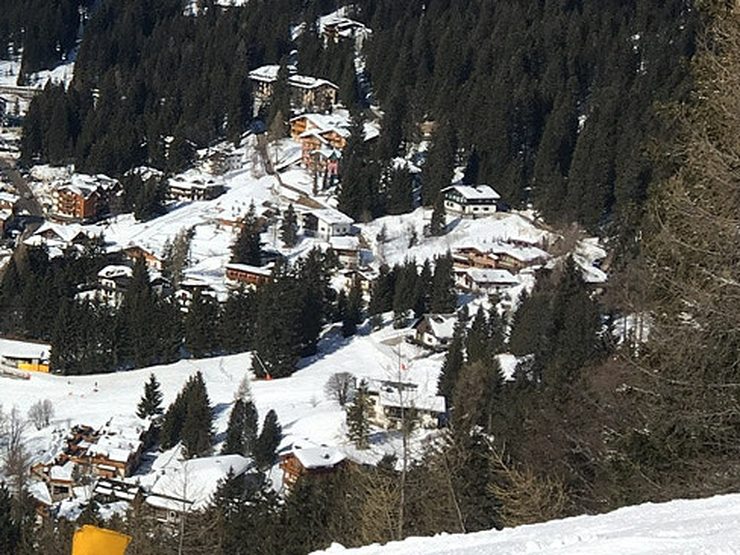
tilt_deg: -6.0
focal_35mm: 95
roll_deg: -2.1
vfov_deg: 15.4
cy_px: 58
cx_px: -435
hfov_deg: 18.0
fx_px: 2031
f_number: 2.2
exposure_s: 1/3497
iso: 25
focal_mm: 4.15
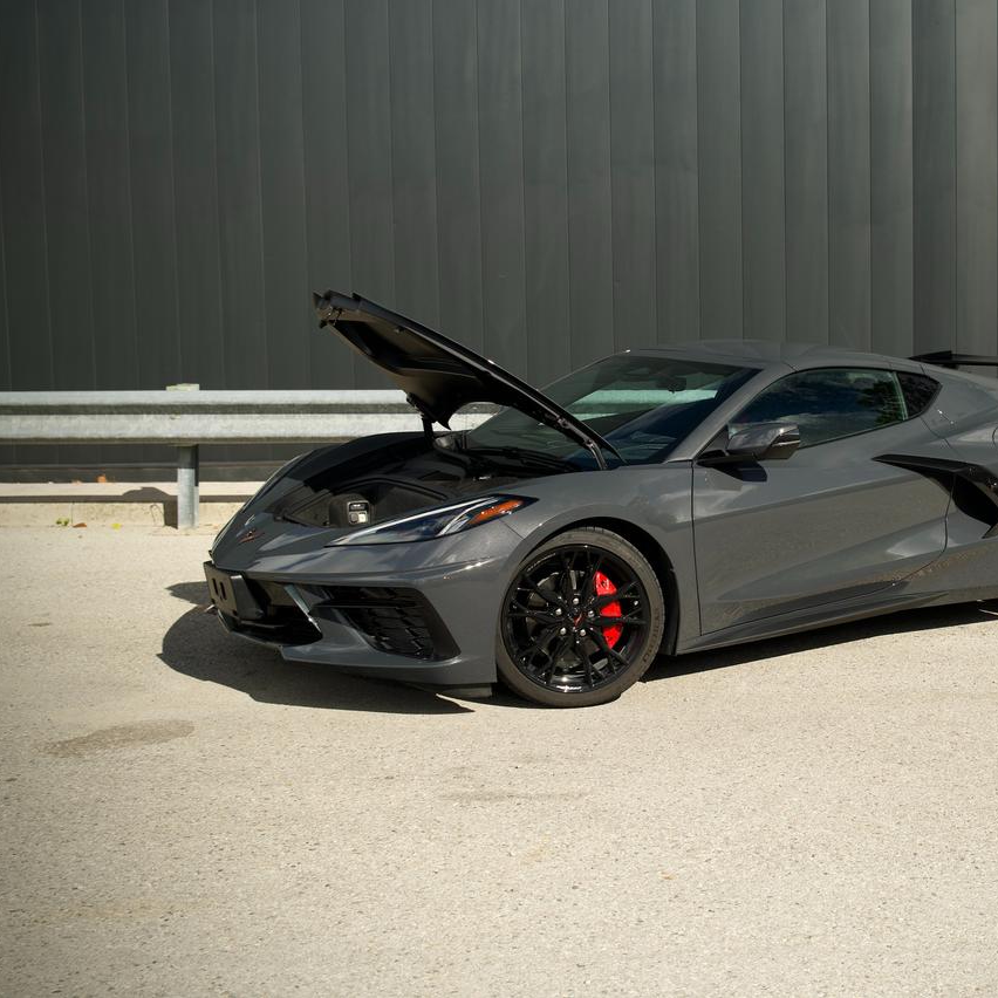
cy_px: 499
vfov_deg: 36.8
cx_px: 705
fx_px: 1500
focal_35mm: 46
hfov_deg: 36.2
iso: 250
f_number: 3.2
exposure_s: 1/50
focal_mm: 24
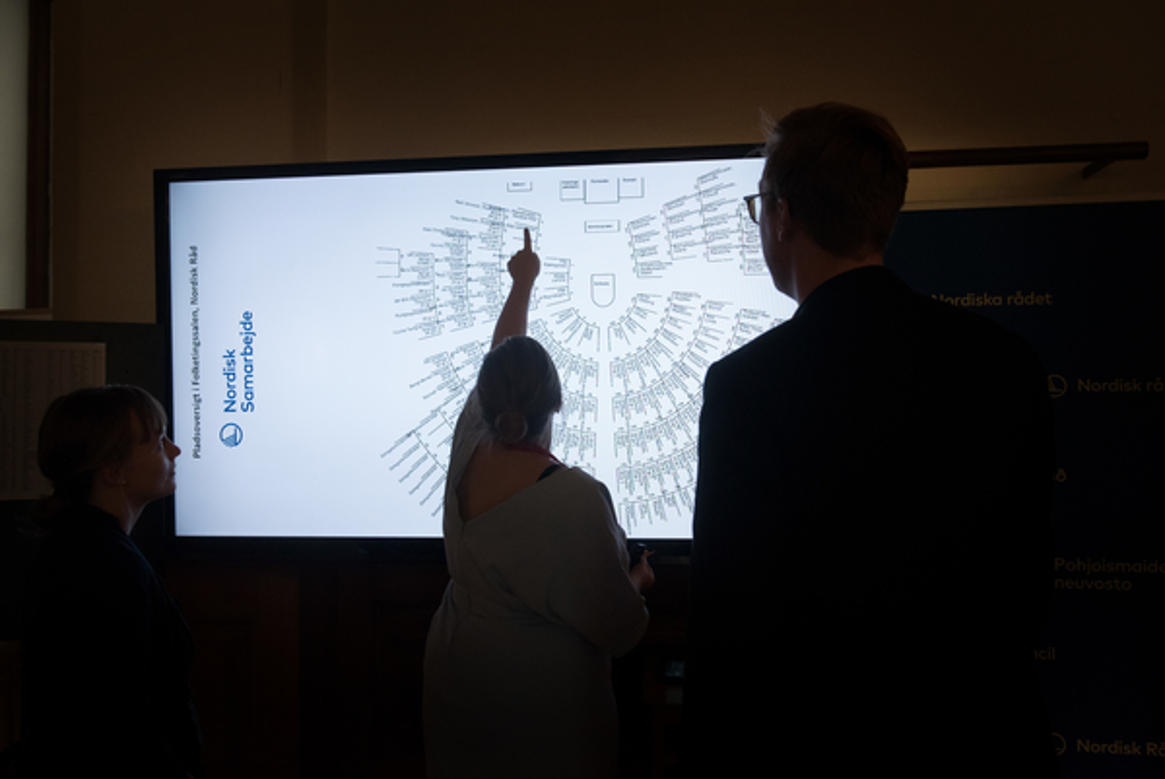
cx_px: 582
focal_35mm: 32
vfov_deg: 41.2
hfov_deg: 58.7
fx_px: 1036
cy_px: 390
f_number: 5.6
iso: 3200
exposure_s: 1/400
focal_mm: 32
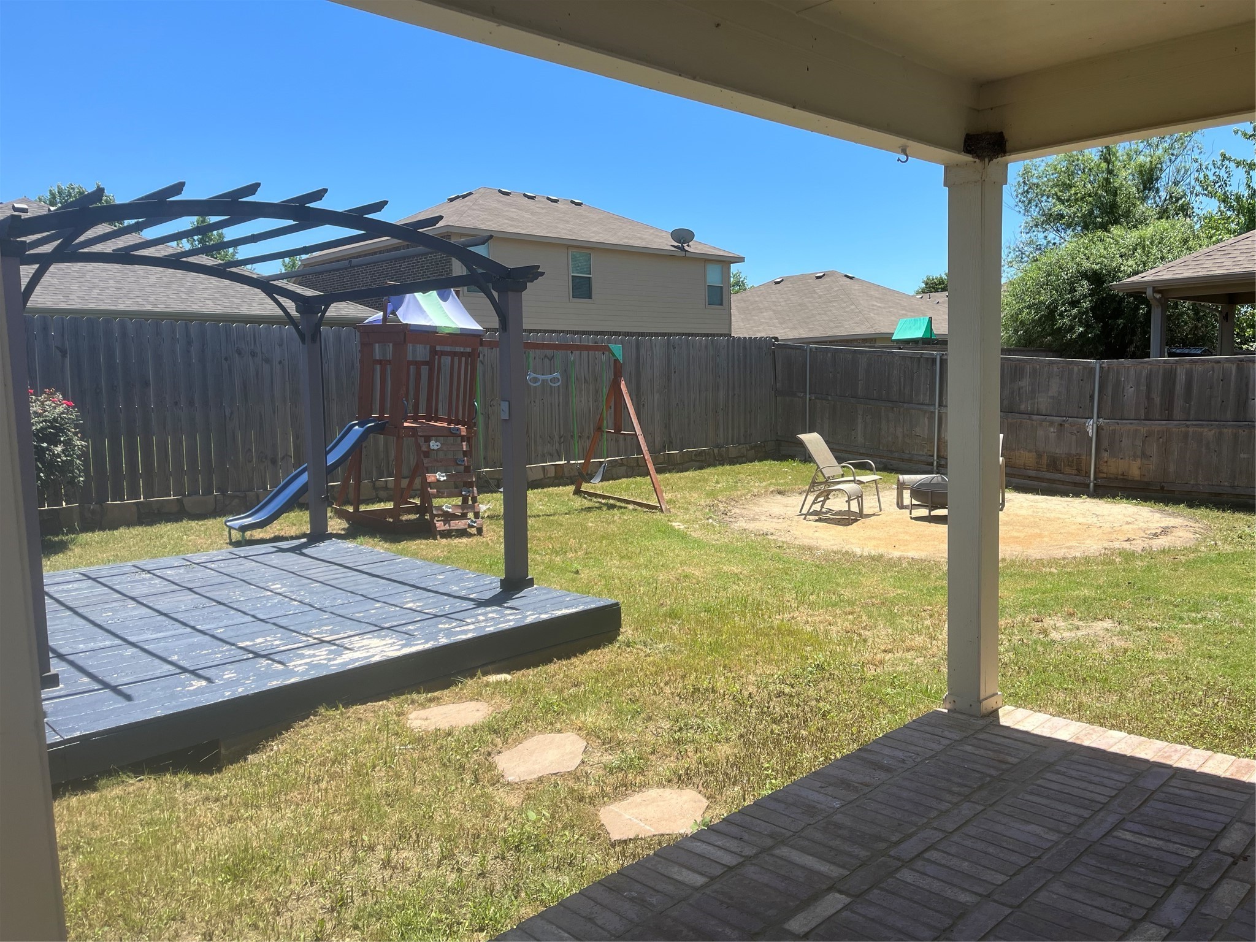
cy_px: 471
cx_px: 628
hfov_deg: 67.3
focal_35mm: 26
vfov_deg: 53.1
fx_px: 943
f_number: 1.6
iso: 50
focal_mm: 5.1
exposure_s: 1/2268
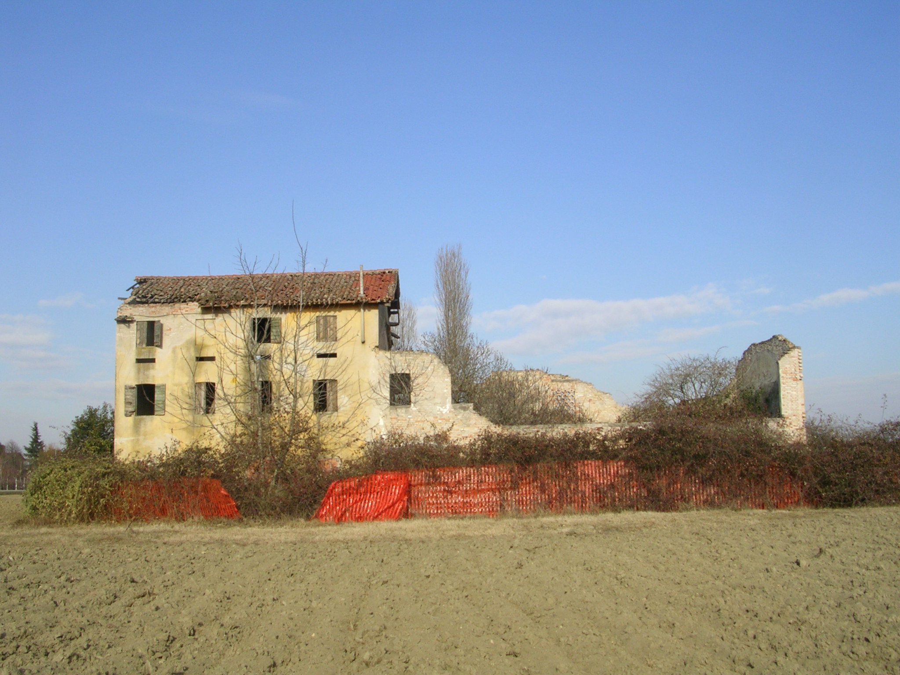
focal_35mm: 38
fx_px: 988
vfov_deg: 37.7
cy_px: 338
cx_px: 450
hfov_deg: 49.0
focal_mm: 5.8
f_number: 5.6
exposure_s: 1/292
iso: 50
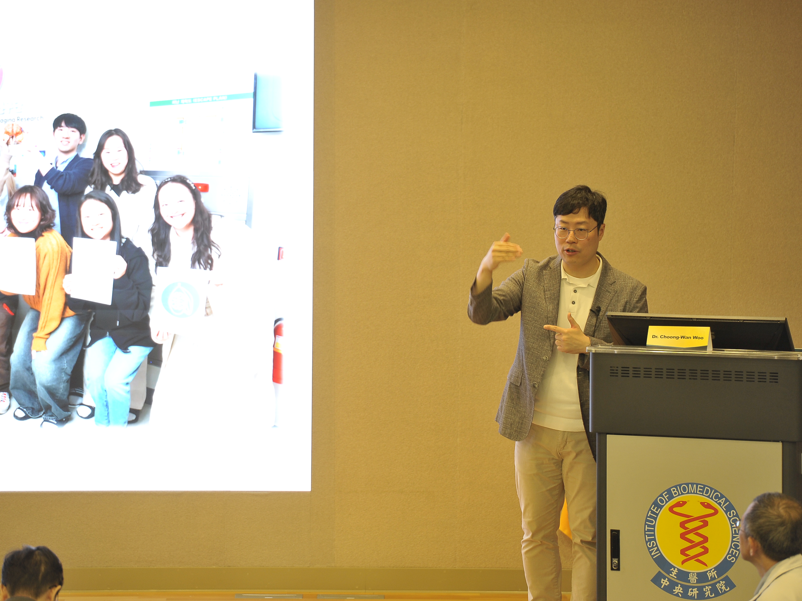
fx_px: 5028
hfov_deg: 9.1
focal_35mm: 217
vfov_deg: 6.8
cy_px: 300
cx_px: 399
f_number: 3.5
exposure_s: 1/80
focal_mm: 200
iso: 1100
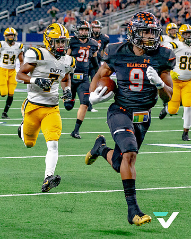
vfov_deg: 7.8
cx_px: 123
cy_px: 75
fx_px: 1742
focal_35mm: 247
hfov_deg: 6.3
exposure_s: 1/1500
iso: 4000
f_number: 5.6
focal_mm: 123
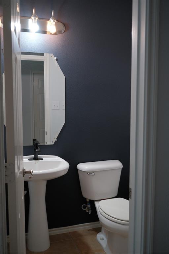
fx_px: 246
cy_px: 127
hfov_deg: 37.9
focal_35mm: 35
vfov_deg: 54.4
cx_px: 84
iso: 1000
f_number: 2.8
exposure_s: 1/125
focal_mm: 23
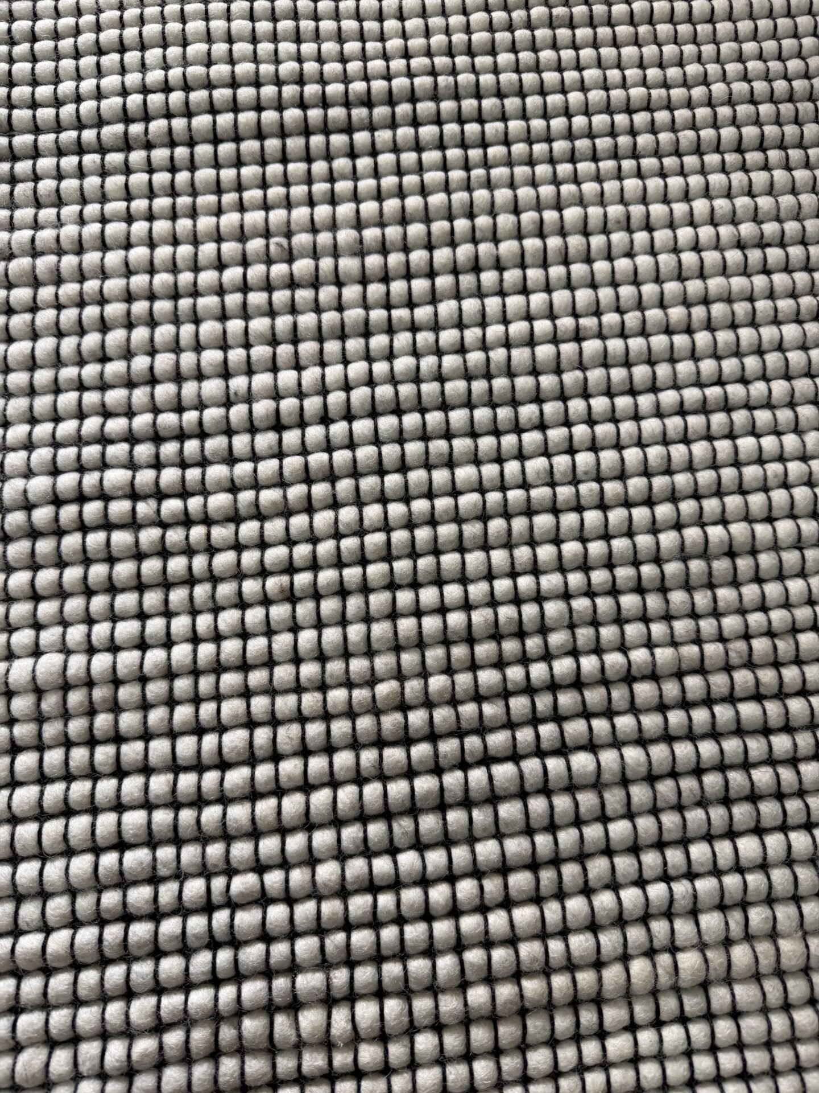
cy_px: 546
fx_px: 757
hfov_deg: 56.8
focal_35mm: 24
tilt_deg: -78.5
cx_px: 410
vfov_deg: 71.6
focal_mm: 6.76
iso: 160
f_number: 1.78
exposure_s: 1/100
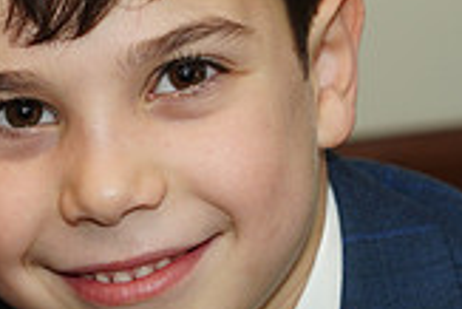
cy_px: 197
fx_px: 3930
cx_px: -136
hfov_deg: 6.7
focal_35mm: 306
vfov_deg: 4.5
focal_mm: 86
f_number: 5
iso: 800
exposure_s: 1/125
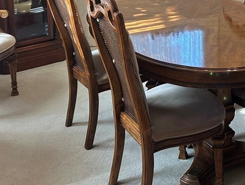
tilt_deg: -9.1
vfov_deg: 20.8
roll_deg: -0.4
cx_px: 239
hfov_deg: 27.8
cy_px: -36
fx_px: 468
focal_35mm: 66
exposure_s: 1/120
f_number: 1.5
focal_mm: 5.7
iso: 100
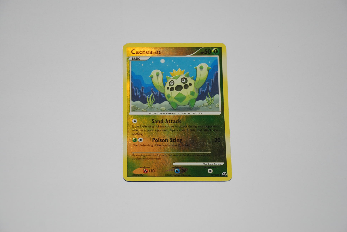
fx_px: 897
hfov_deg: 21.9
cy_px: 116
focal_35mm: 93
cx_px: 174
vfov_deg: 14.7
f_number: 5.3
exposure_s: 1/60
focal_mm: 62
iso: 200
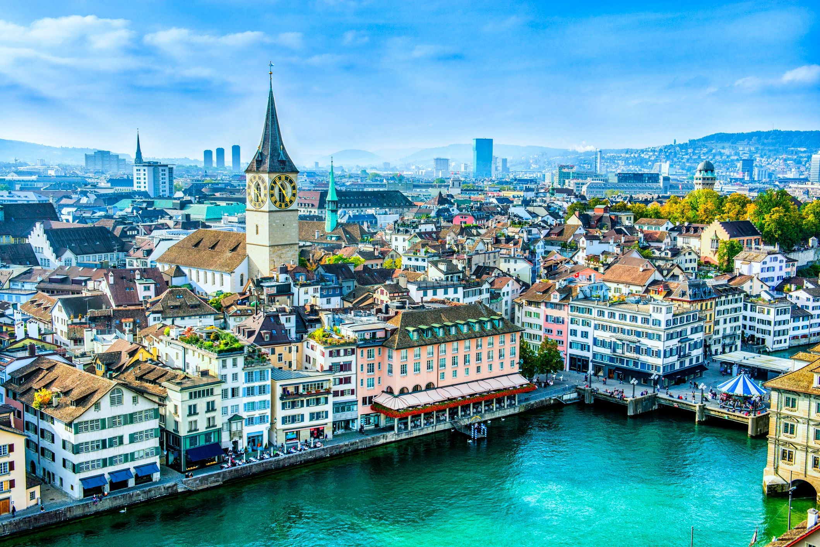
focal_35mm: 38
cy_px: 274
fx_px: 866
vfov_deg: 35.1
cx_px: 410
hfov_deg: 50.7
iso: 200
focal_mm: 38
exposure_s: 1/320
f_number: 8
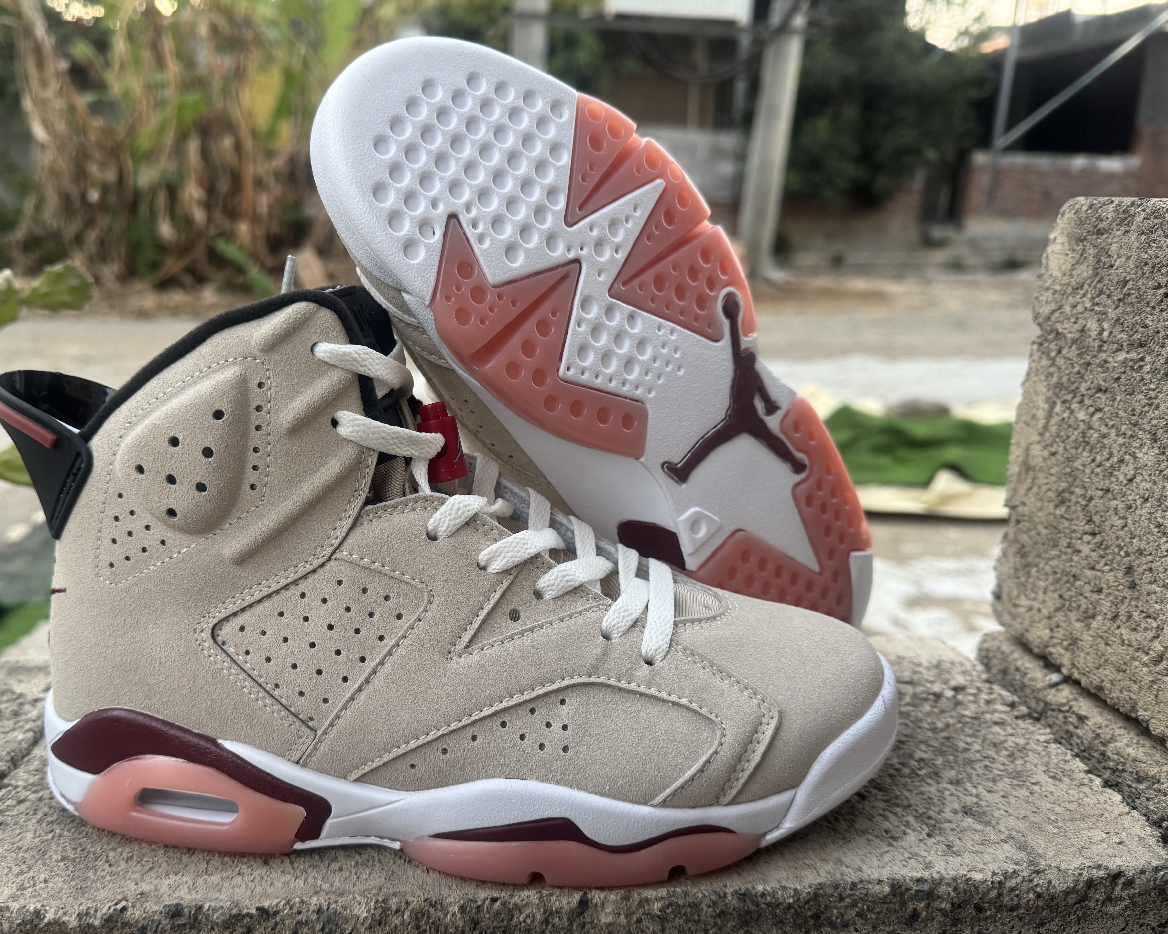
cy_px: 515
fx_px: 968
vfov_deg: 51.4
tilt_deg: -17.5
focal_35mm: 28
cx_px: 491
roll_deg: -0.1
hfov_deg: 61.9
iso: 200
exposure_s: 1/121
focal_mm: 6.76
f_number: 1.78
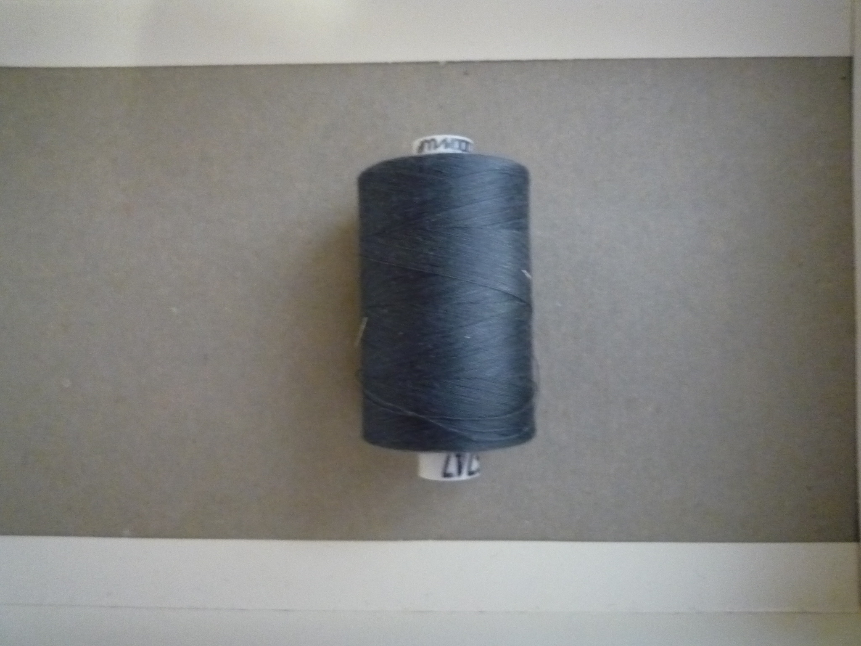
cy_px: 323
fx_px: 622
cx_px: 430
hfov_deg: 69.4
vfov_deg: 54.9
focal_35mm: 25
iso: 800
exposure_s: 1/10
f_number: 2.8
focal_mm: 4.4
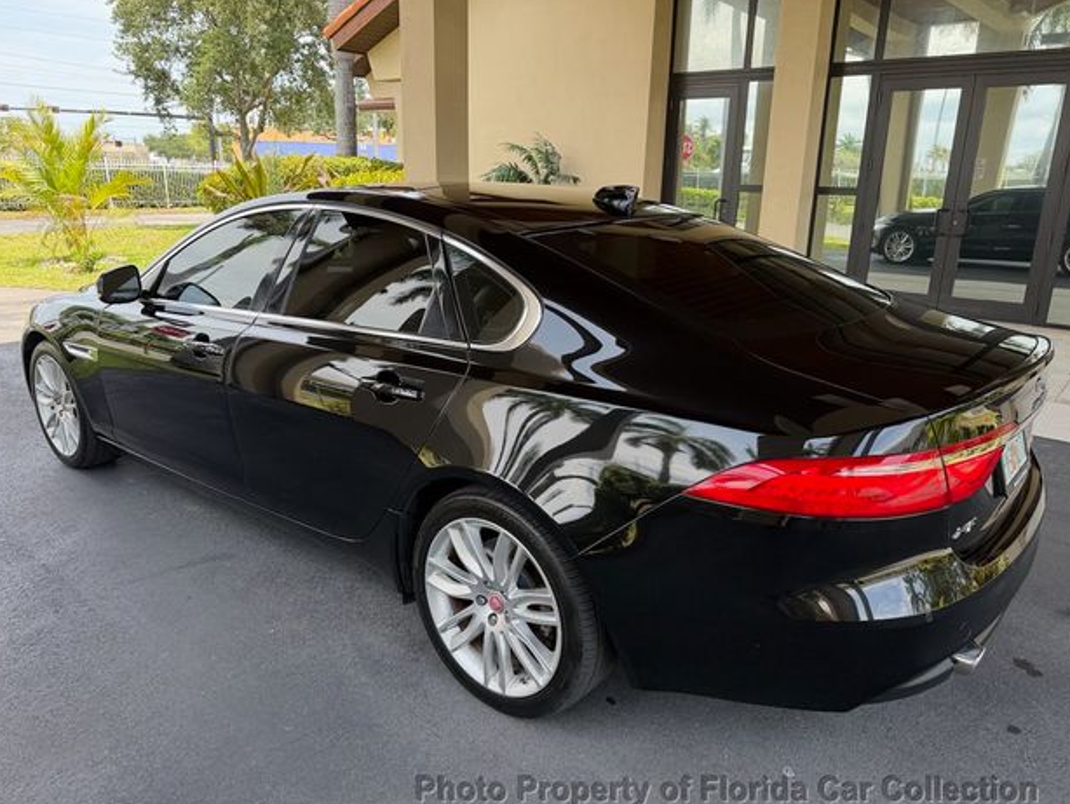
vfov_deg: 54.9
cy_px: 408
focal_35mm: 25
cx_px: 537
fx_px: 773
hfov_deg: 69.4
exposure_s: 1/501
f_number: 1.78
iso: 100
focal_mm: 6.76
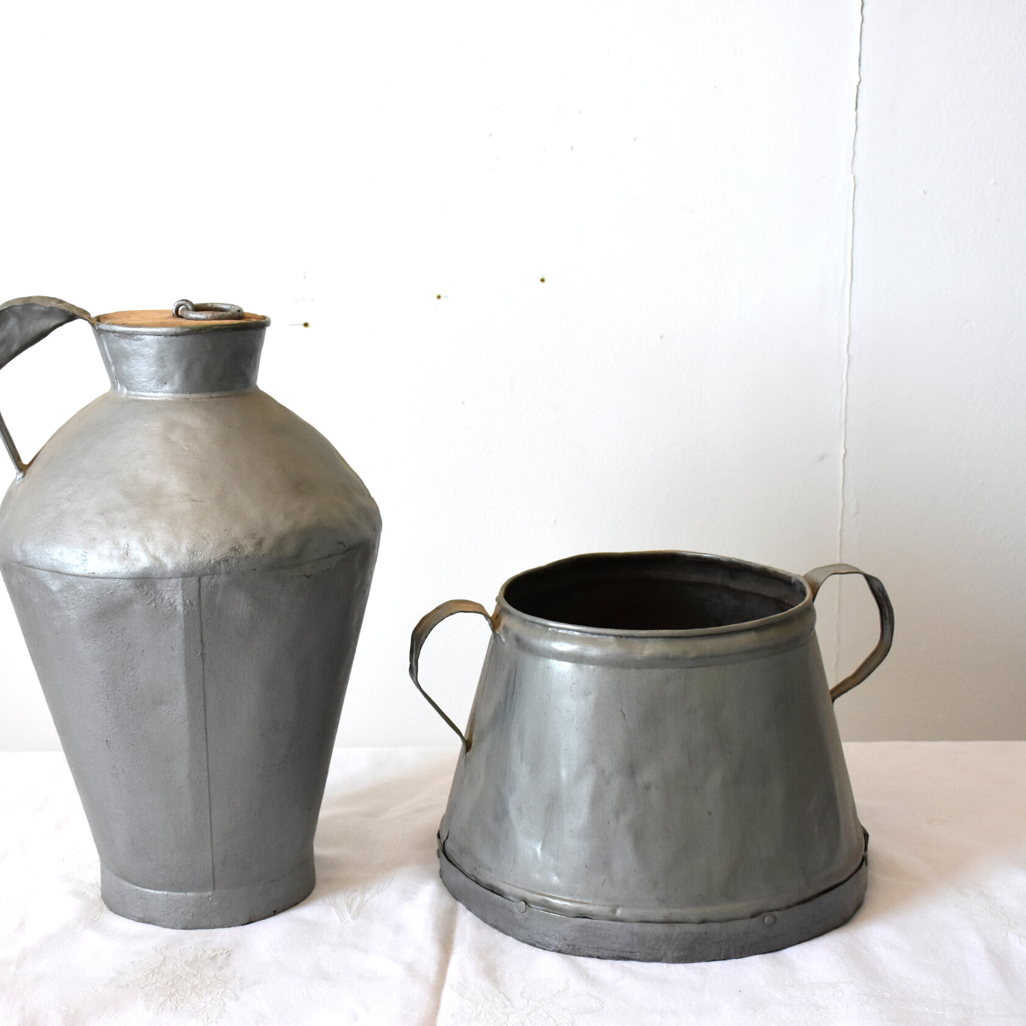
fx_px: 1766
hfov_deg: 32.3
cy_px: 509
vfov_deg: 32.4
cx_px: 396
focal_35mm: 53
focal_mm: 27
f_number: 5
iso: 800
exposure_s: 1/100
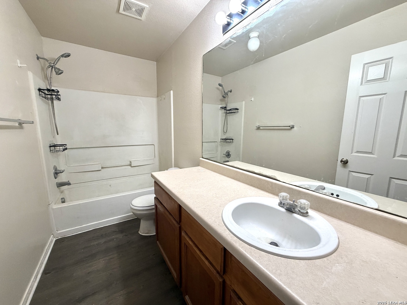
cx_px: 204
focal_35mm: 14
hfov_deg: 102.1
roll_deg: +0.6
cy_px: 152
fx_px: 165
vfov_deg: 85.7
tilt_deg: -8.2
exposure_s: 1/120
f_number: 2.2
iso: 250
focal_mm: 2.22
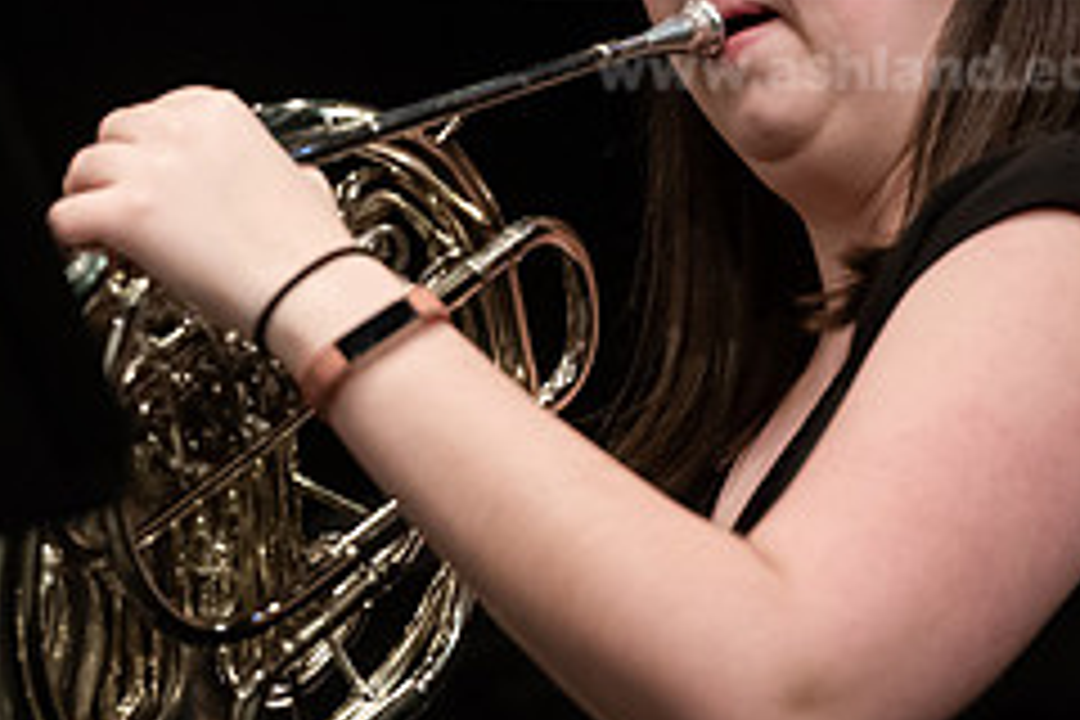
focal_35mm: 447
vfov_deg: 3.1
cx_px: 392
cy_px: 164
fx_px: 13409
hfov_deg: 4.6
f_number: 3.2
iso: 3200
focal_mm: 185
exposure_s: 1/250
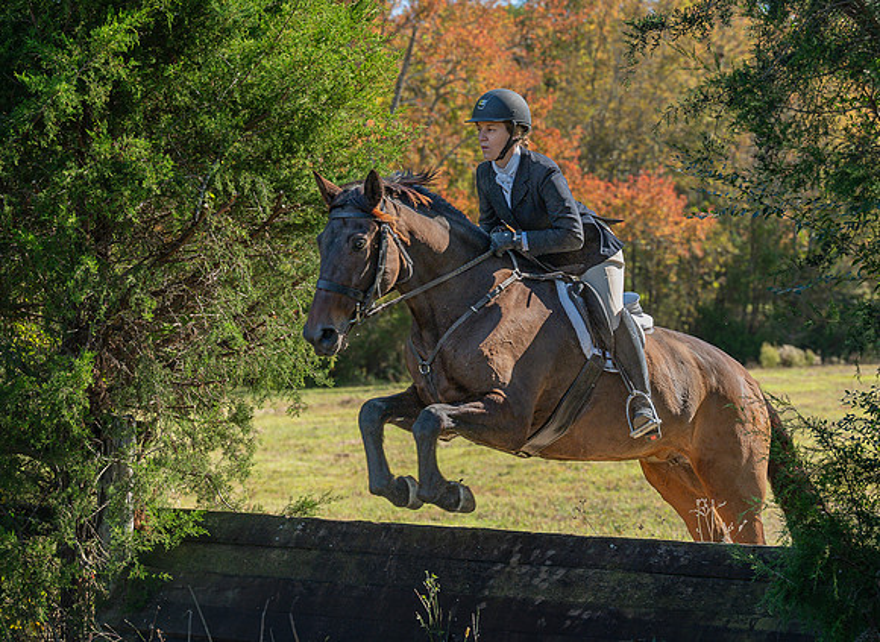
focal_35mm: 88
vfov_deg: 16.5
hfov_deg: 22.5
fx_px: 2214
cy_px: 262
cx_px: 426
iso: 500
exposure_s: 1/640
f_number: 4
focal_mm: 70
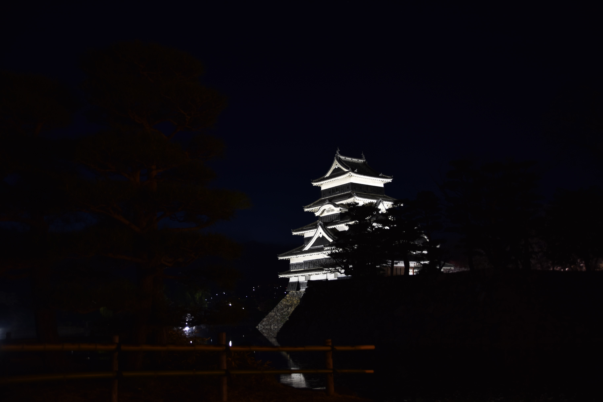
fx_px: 653
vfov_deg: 34.2
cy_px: 201
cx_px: 302
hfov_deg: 49.6
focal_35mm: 39
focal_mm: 26
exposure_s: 1/1.6
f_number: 3.8
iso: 100
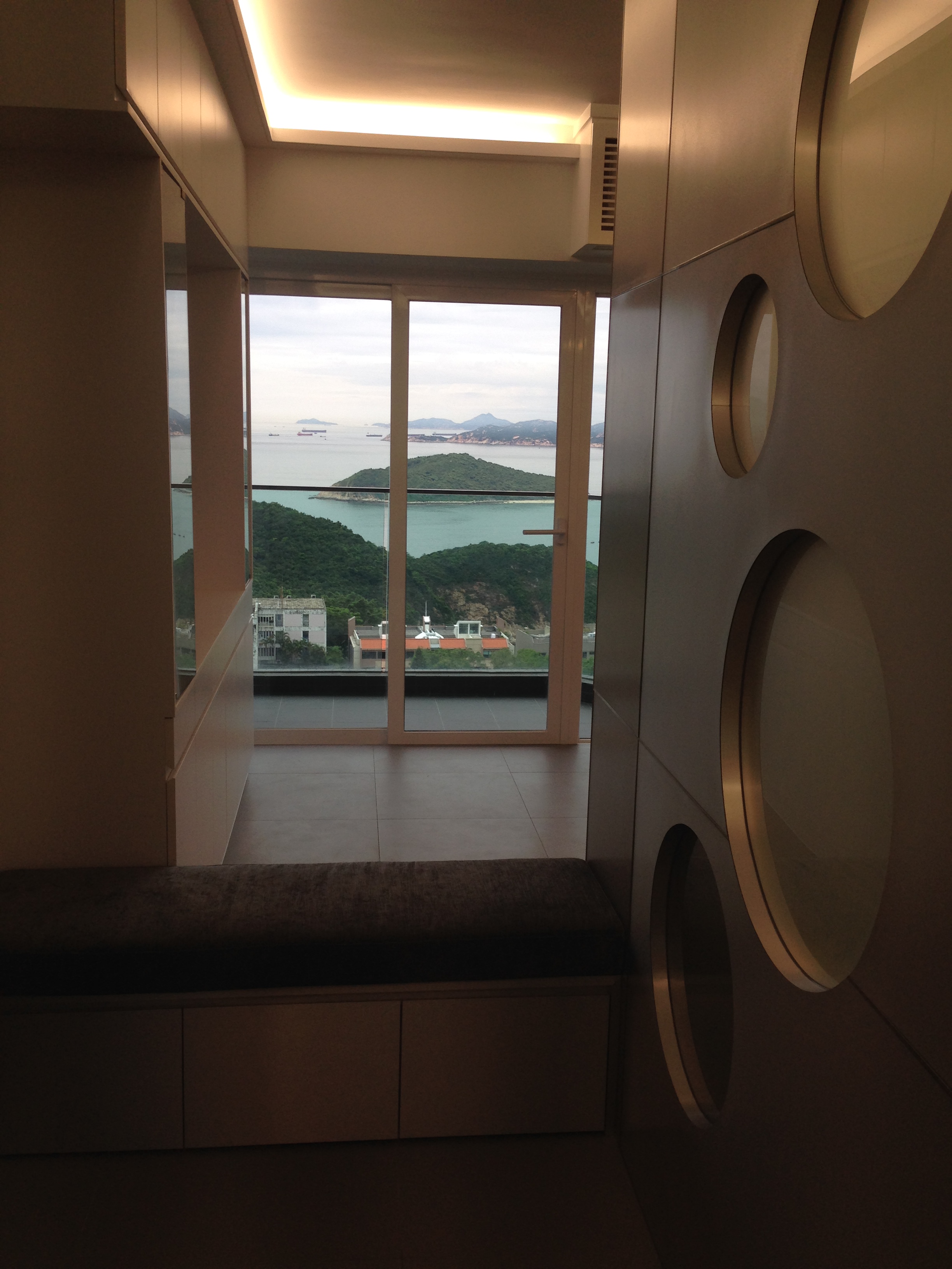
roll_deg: -2.4
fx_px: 1210
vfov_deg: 55.4
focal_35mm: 33
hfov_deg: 42.9
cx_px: 476
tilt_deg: -7.7
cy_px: 634
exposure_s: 1/138
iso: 50
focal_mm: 4.12
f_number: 2.4
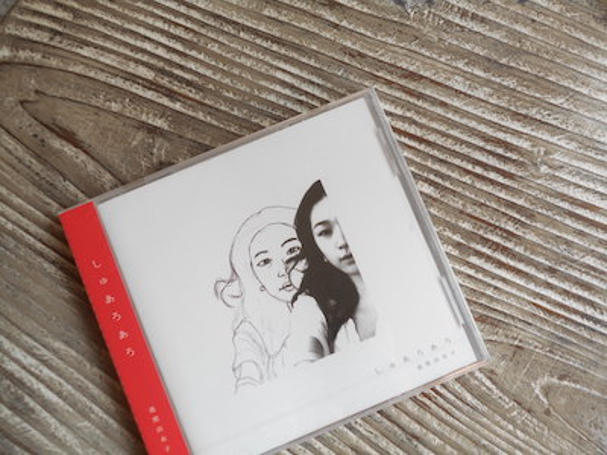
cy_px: 228
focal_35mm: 56
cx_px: 304
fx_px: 982
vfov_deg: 26.1
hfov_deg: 34.3
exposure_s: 1/40
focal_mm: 10
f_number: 4.9
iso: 80
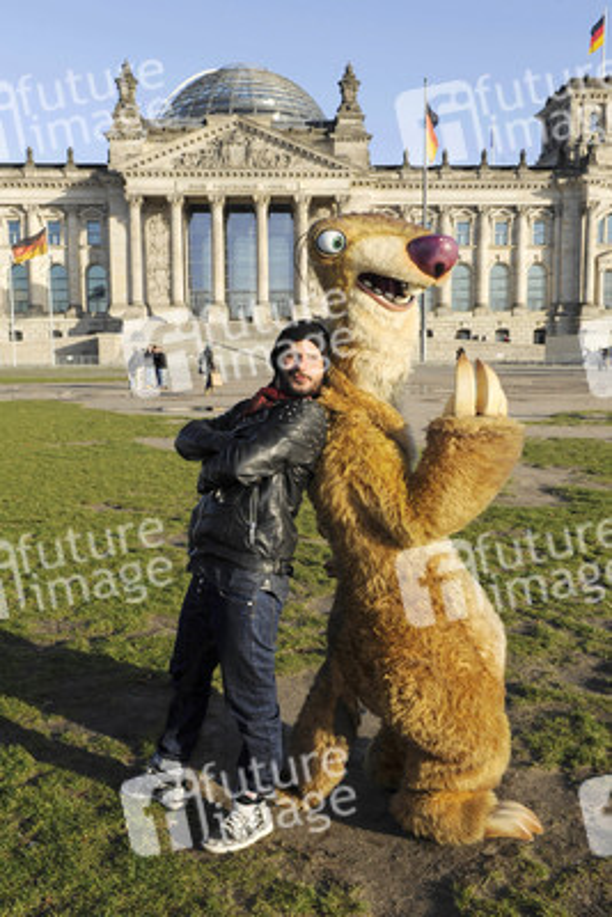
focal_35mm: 32
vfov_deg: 58.7
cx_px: 306
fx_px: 815
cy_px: 458
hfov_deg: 41.1
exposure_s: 1/400
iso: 500
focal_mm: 32
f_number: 13
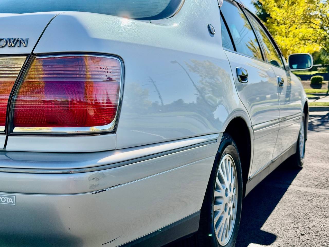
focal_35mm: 48
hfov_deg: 39.7
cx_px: 164
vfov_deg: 30.3
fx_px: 456
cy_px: 124
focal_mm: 6.76
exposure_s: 1/4878
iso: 80
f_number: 1.78
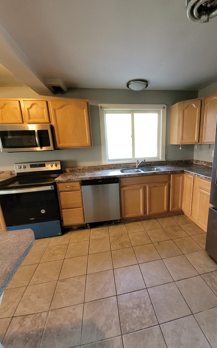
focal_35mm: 14
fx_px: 133
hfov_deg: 77.9
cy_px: 173
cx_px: 128
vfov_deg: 105.3
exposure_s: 1/60
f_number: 2.2
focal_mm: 1.74
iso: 400
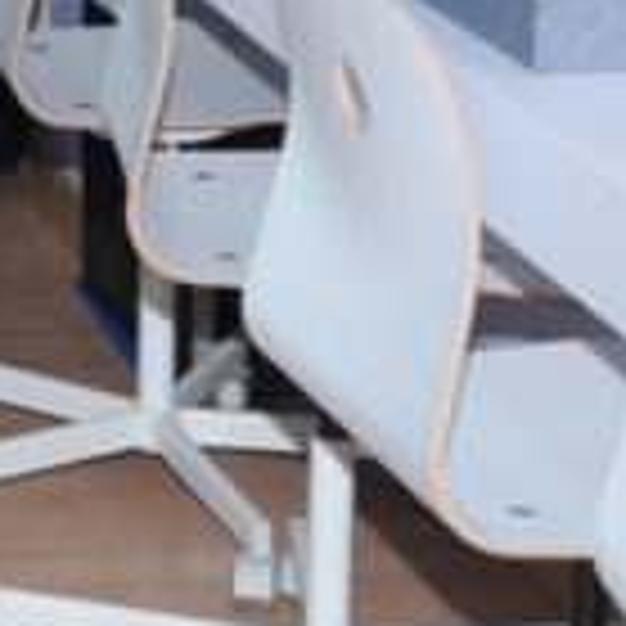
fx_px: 3560
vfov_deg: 9.8
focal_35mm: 174
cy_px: -212
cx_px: -612
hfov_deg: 9.4
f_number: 6.3
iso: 500
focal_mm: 26
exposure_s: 1/80
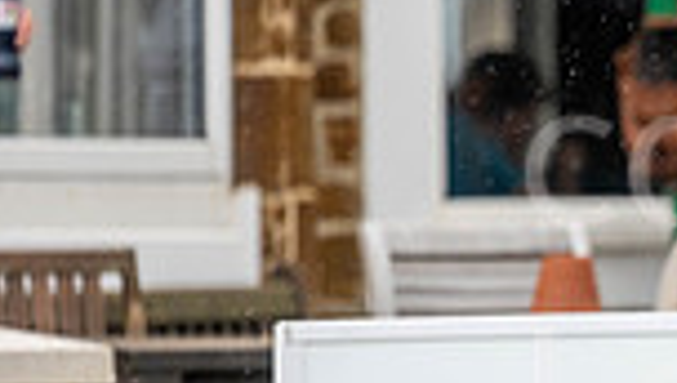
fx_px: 21536
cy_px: 443
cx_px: 1109
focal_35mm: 1198
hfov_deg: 1.8
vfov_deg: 1.0
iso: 200
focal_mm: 300
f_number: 5
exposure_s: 1/800
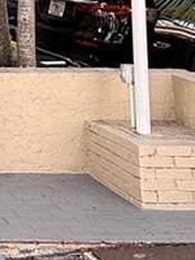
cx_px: -248
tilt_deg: +6.9
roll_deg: -0.7
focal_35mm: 84
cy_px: -105
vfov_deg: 20.6
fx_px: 631
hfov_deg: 13.6
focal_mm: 2.22
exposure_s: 1/184
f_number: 2.2
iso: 50
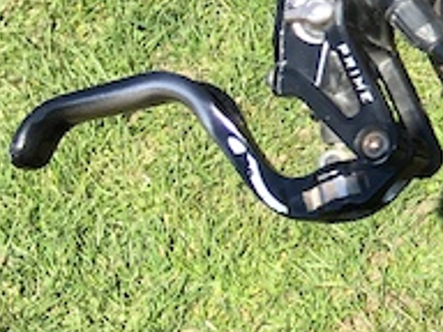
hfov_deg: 10.6
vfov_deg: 9.5
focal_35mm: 155
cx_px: 1114
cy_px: 30
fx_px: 1984
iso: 25
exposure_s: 1/657
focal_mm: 4.15
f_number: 2.2
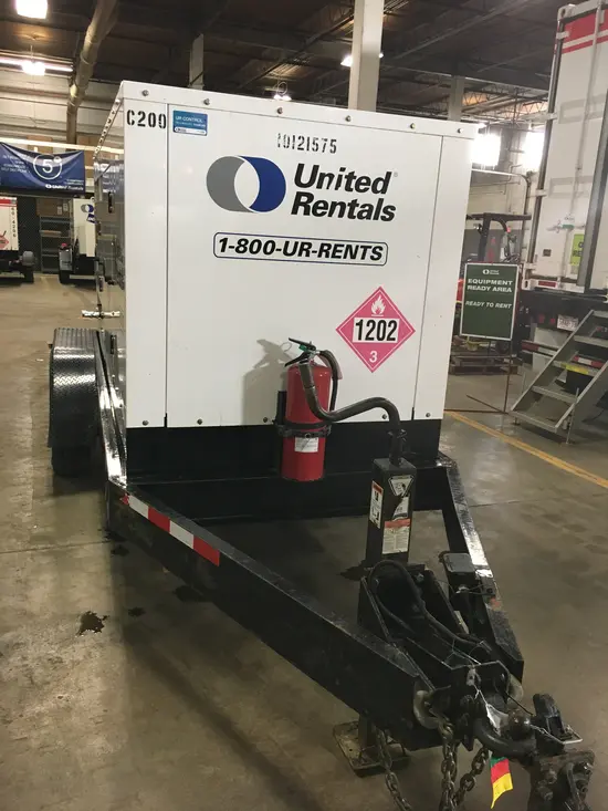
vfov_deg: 61.7
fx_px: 679
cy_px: 406
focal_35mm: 29
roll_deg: -2.6
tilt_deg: -12.9
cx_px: 304
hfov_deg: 48.2
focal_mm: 4.15
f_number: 2.2
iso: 125
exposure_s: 1/30
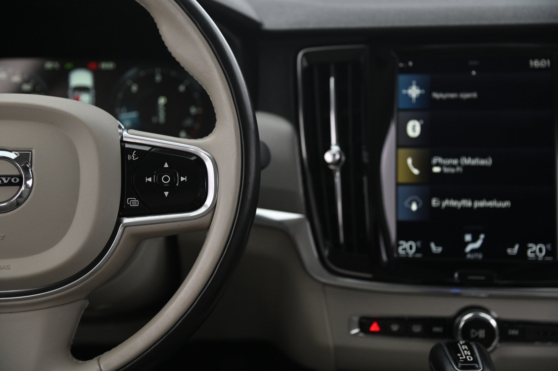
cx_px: 279
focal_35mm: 55
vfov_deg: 24.6
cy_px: 186
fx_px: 852
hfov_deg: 36.3
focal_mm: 55
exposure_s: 1/25
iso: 2000
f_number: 4
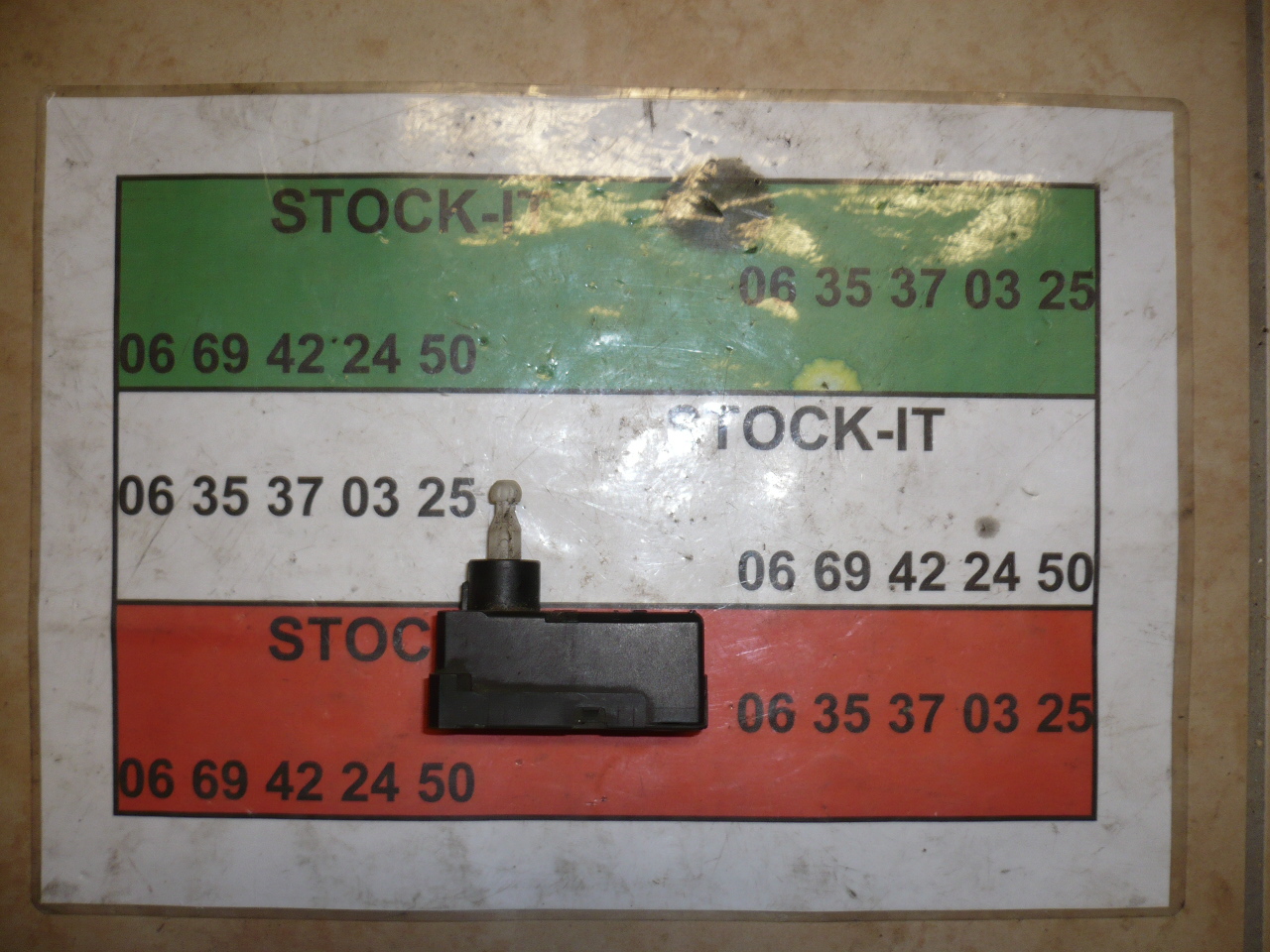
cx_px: 635
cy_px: 476
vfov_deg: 40.7
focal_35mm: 35
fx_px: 1284
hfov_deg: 52.6
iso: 100
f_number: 2.8
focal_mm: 5.8
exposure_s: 1/30
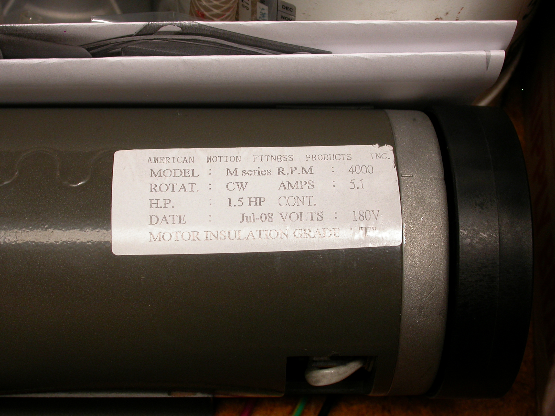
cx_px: 278
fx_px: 962
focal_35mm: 60
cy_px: 208
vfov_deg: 24.4
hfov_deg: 32.2
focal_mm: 12.6
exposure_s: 1/90.6
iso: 100
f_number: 3.5
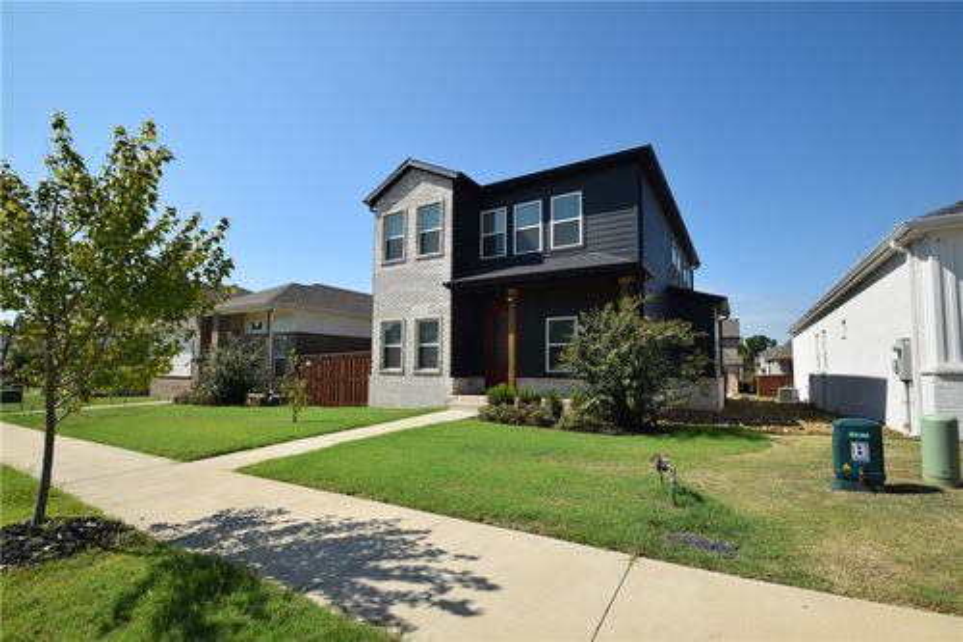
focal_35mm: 15
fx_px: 401
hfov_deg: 100.4
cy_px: 321
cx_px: 482
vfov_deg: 77.3
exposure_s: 1/200
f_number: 10
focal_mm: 10
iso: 100
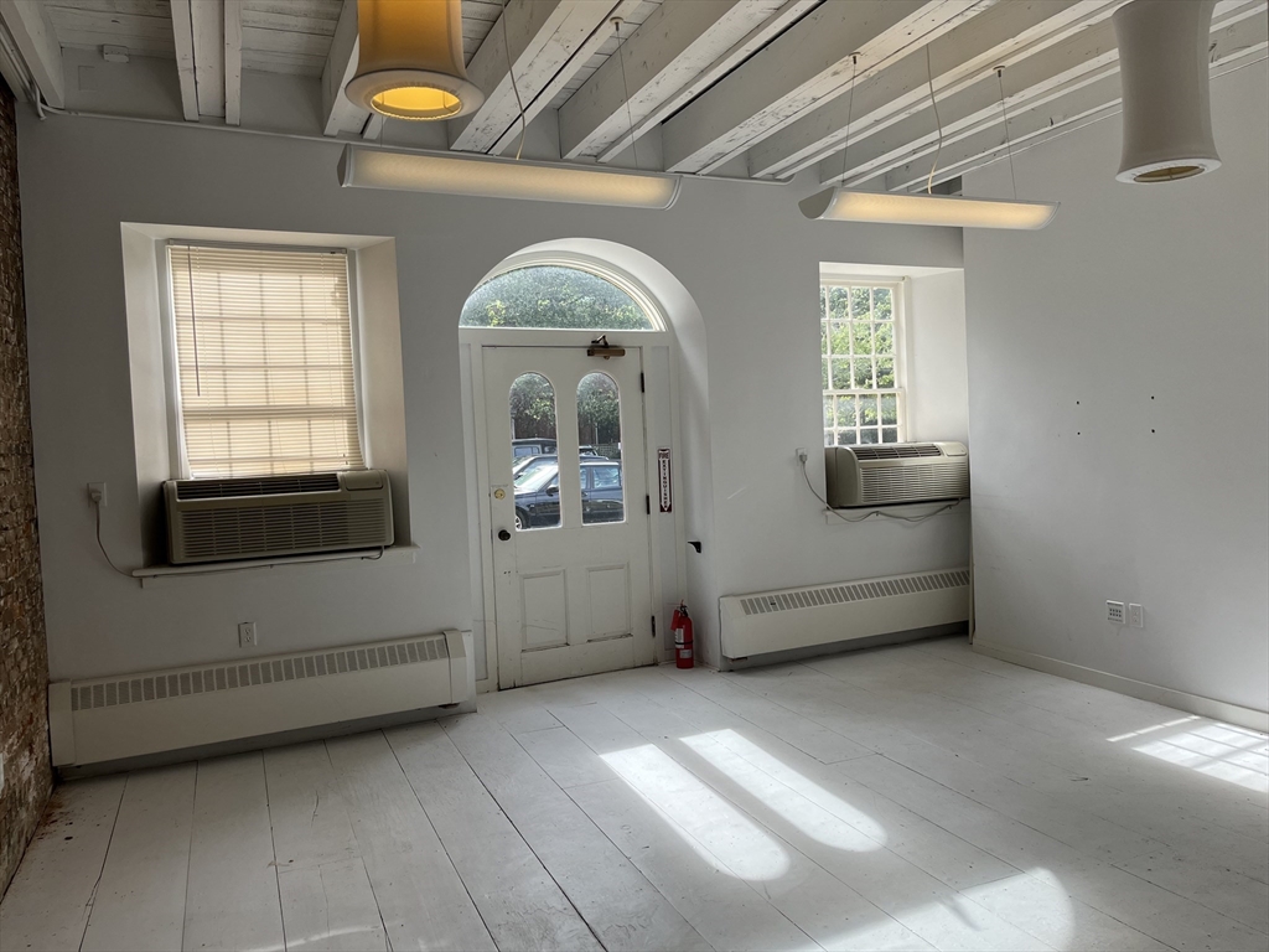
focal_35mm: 26
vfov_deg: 53.1
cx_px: 634
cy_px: 476
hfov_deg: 67.3
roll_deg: +2.7
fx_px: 953
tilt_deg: -3.1
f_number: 1.6
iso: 50
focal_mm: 5.1
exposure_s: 1/676
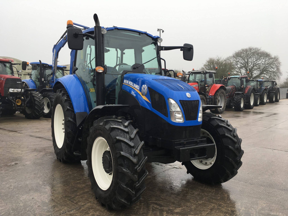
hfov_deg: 61.7
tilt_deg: -4.1
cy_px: 108
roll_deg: -1.4
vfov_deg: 48.2
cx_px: 144
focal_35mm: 29
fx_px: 241
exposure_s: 1/343
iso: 25
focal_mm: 4.15
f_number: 2.2
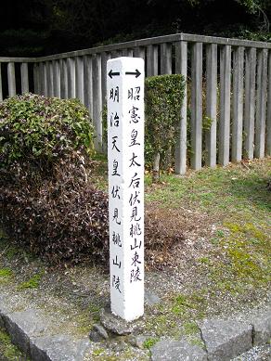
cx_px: 136
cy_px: 180
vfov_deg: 46.8
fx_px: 417
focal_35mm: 40
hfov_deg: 36.0
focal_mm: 7.1
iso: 100
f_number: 3.2
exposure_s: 1/500
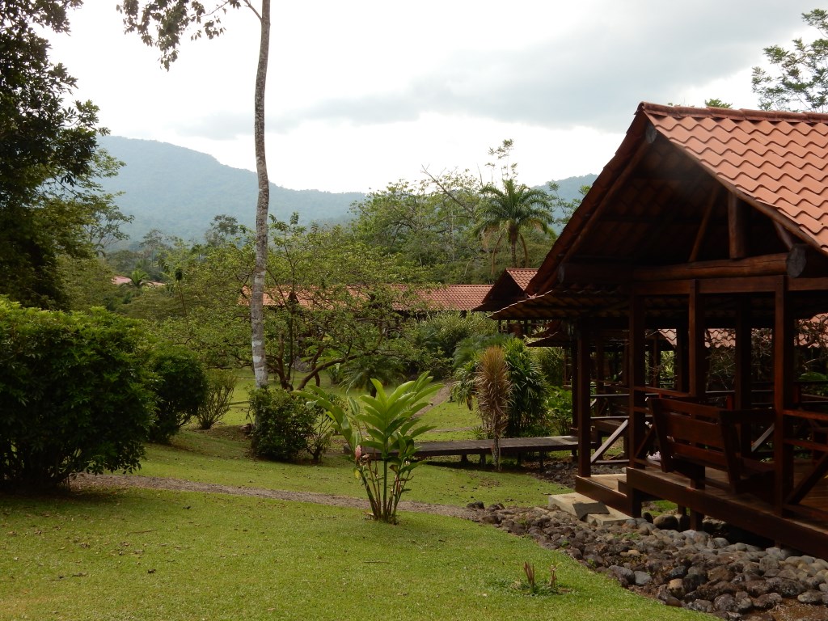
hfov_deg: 43.9
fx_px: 1029
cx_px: 414
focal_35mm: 43
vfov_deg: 33.6
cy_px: 310
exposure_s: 1/320
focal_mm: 7.6
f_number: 4.2
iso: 125
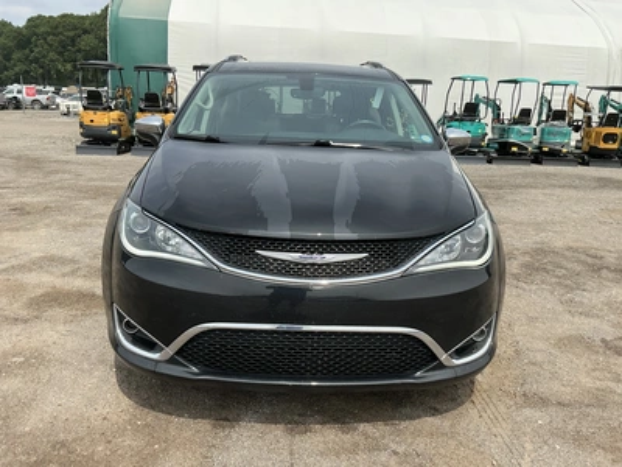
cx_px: 311
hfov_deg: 63.4
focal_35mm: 28
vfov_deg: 49.7
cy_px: 234
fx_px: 503
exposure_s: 1/1675
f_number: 1.8
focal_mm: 3
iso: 25
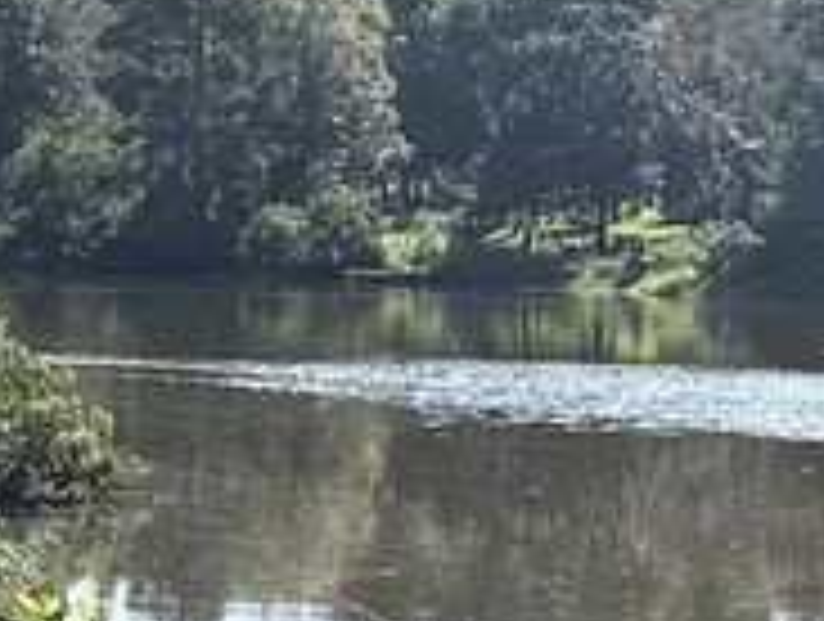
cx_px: 594
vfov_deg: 12.4
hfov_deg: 16.3
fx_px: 2862
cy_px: 272
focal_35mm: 120
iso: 80
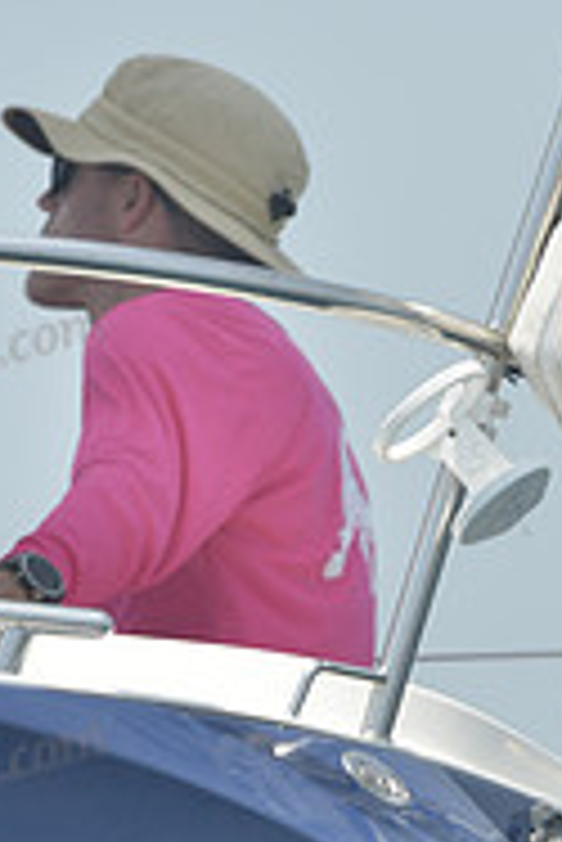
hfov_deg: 1.8
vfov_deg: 2.8
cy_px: 977
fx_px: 17412
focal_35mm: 745
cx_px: 339
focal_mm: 240
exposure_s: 1/1000
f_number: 6.3
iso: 280
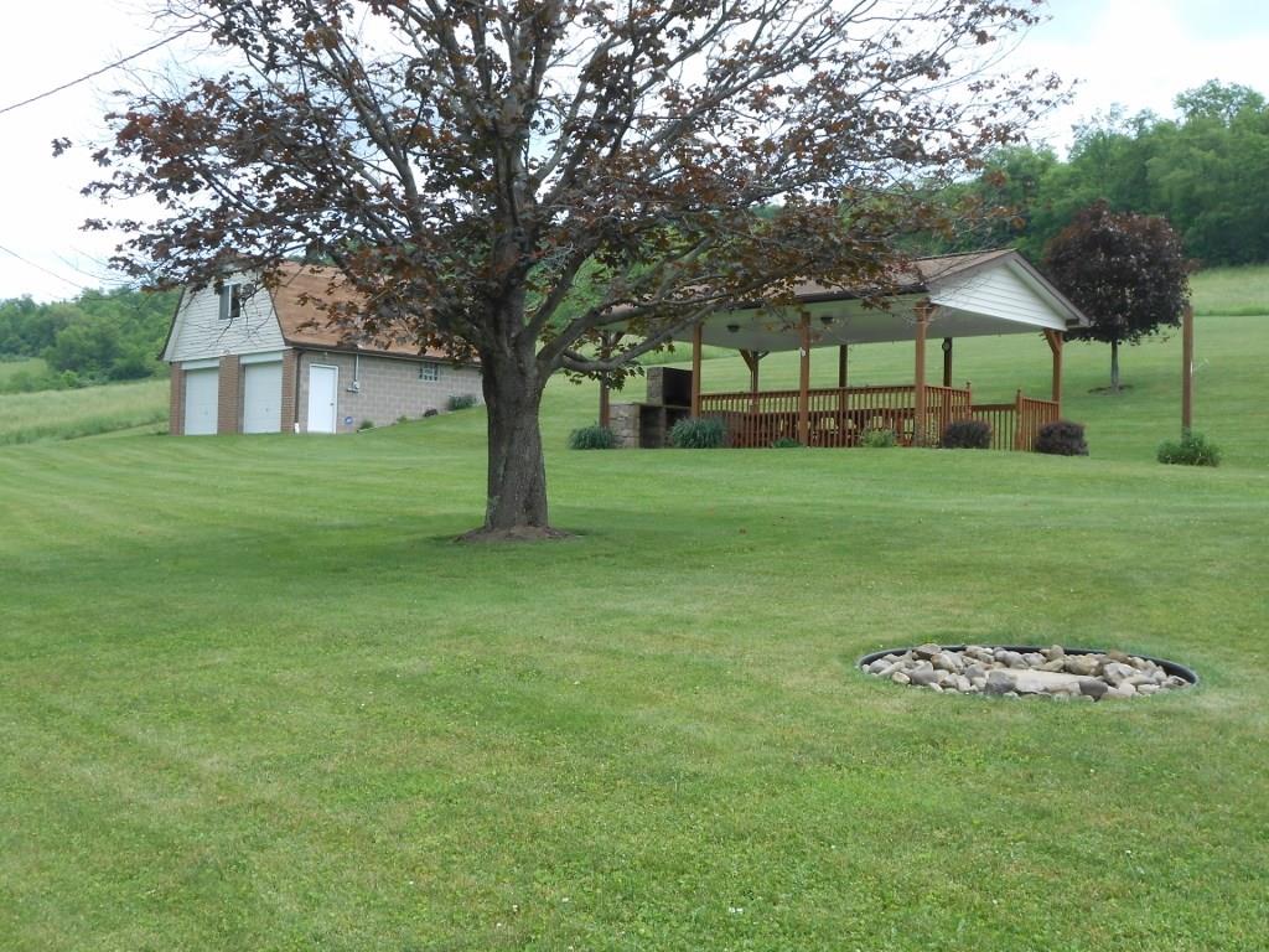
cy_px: 476
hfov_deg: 42.9
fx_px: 1613
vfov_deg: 32.9
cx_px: 634
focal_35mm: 44
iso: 80
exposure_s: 1/250
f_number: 4.5
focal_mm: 7.8
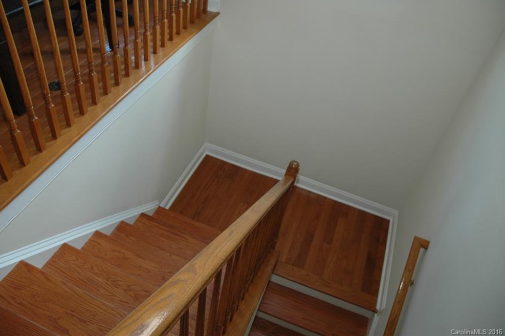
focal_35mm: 28
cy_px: 162
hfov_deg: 65.5
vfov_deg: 46.3
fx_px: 392
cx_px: 244
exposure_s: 1/60
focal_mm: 18
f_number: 5
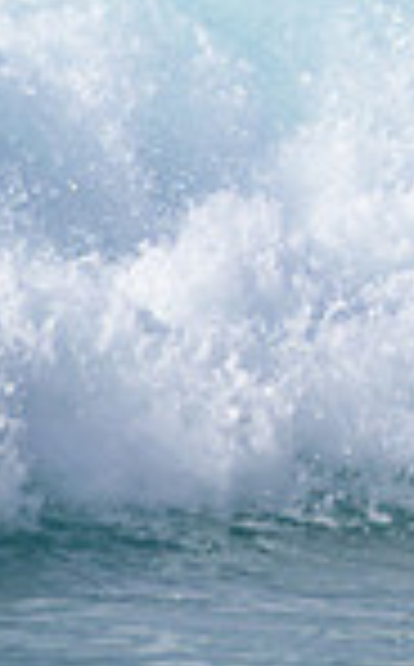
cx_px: 1012
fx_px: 72493
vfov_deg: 0.5
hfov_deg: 0.3
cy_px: -151
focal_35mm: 4000
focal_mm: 1000
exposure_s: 1/2000
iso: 720
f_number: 11
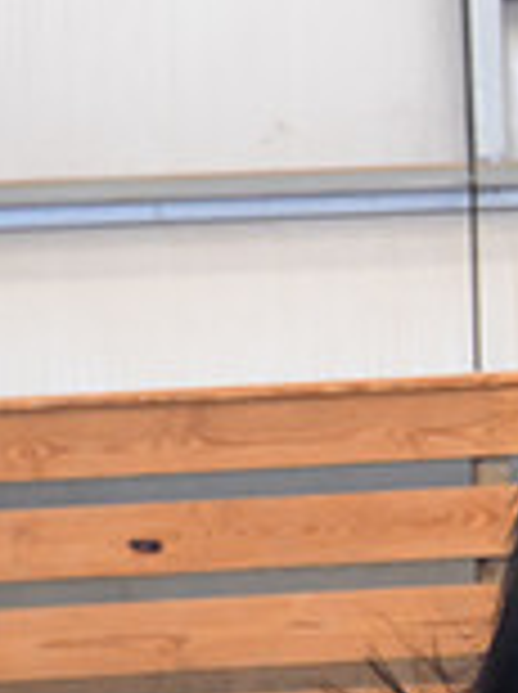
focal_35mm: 726
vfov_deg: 2.7
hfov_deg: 2.0
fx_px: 14526
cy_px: 254
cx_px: 1158
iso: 4000
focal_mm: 200
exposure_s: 1/250
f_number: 4.5
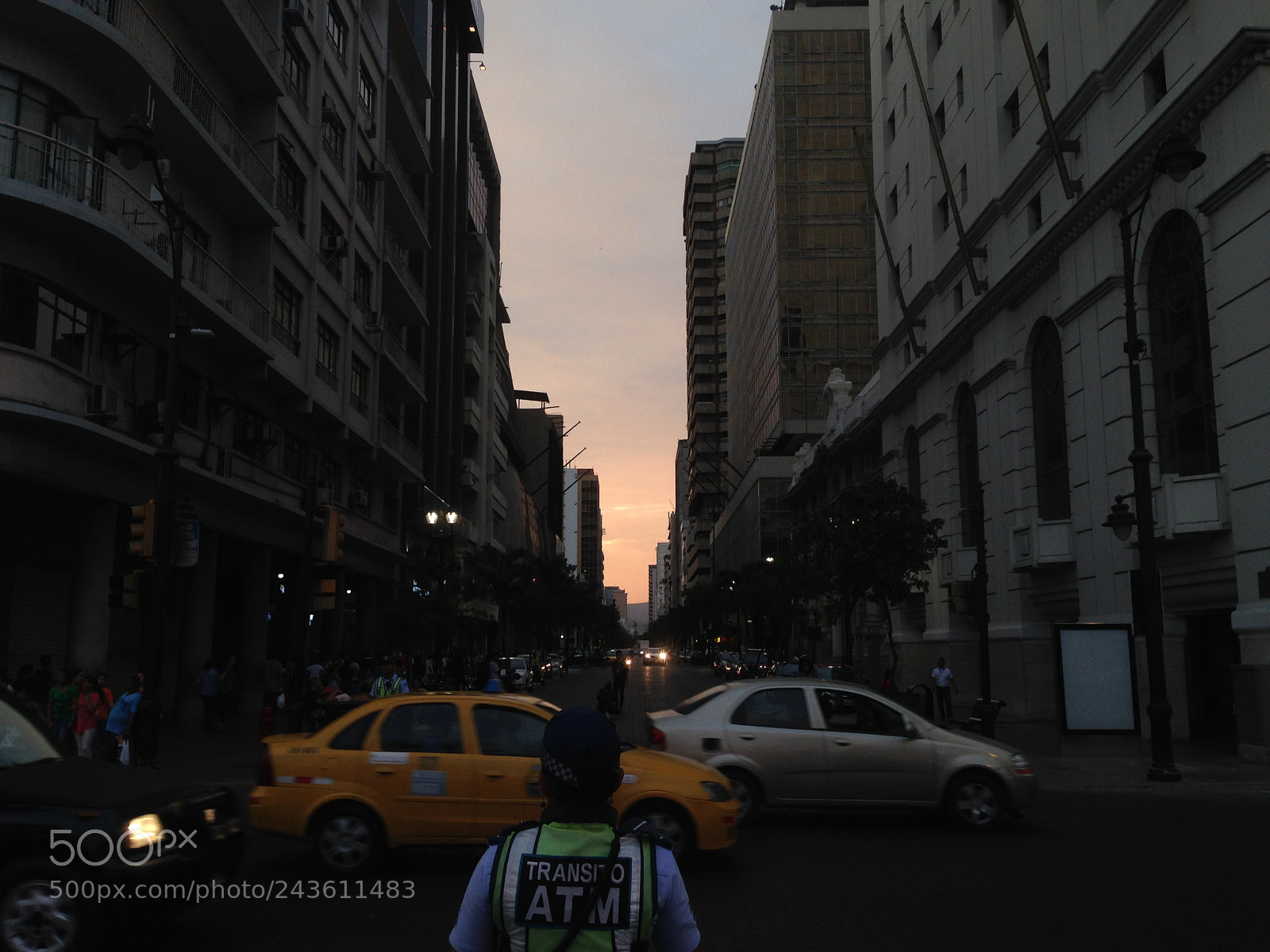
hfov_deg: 55.4
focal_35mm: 33
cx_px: 635
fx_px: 1211
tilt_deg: +9.3
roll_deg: -1.6
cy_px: 476
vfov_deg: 42.9
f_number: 2.4
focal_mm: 4.12
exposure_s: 1/120
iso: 50
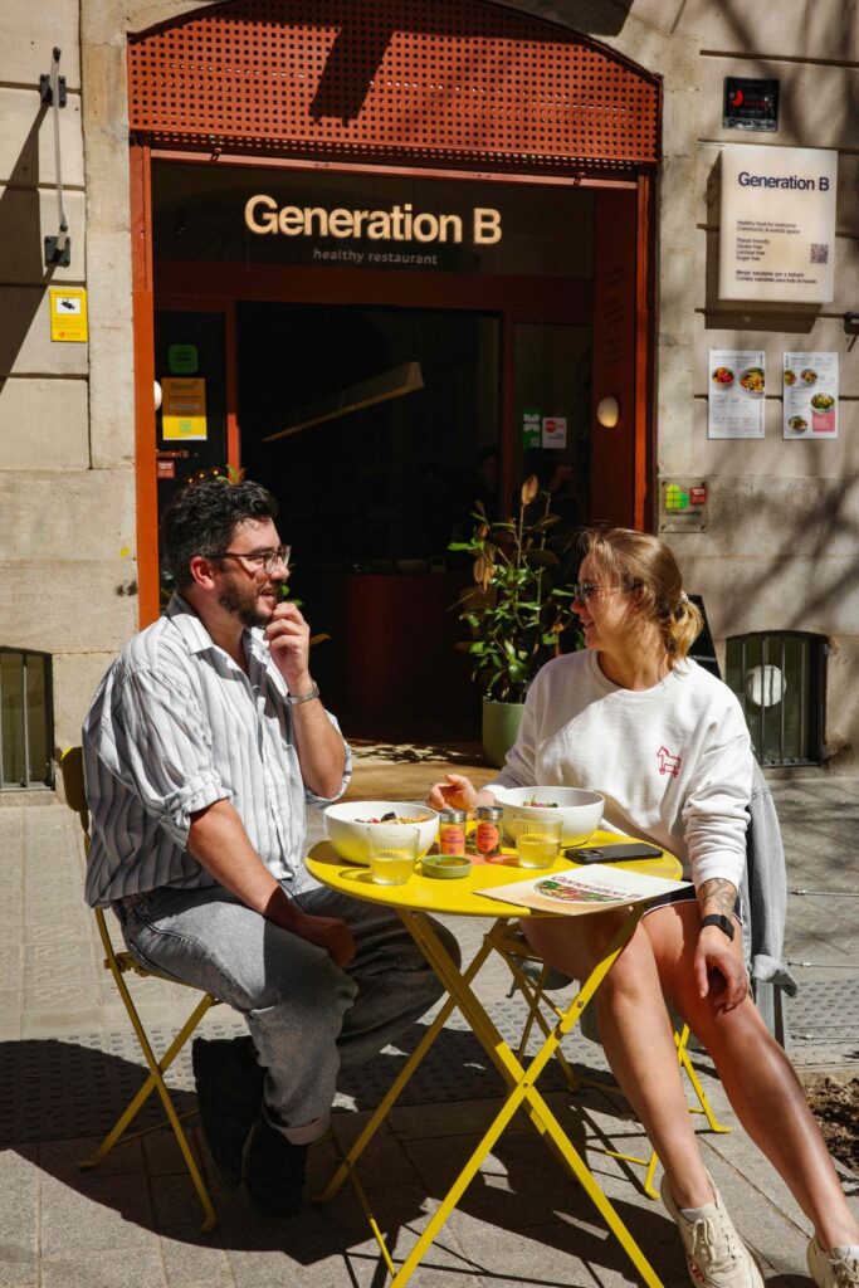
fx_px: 1431
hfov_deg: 33.4
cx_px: 430
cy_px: 644
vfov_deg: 48.5
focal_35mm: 40
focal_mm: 26
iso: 200
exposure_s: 1/1600
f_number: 5.6
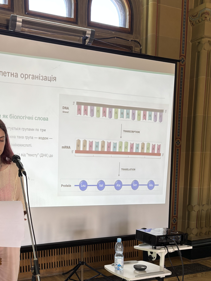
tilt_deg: -8.4
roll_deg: +0.0
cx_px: 69
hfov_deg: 34.8
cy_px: 214
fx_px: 333
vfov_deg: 44.1
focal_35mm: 41
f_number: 1.6
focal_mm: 5.96
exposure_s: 1/60
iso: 80
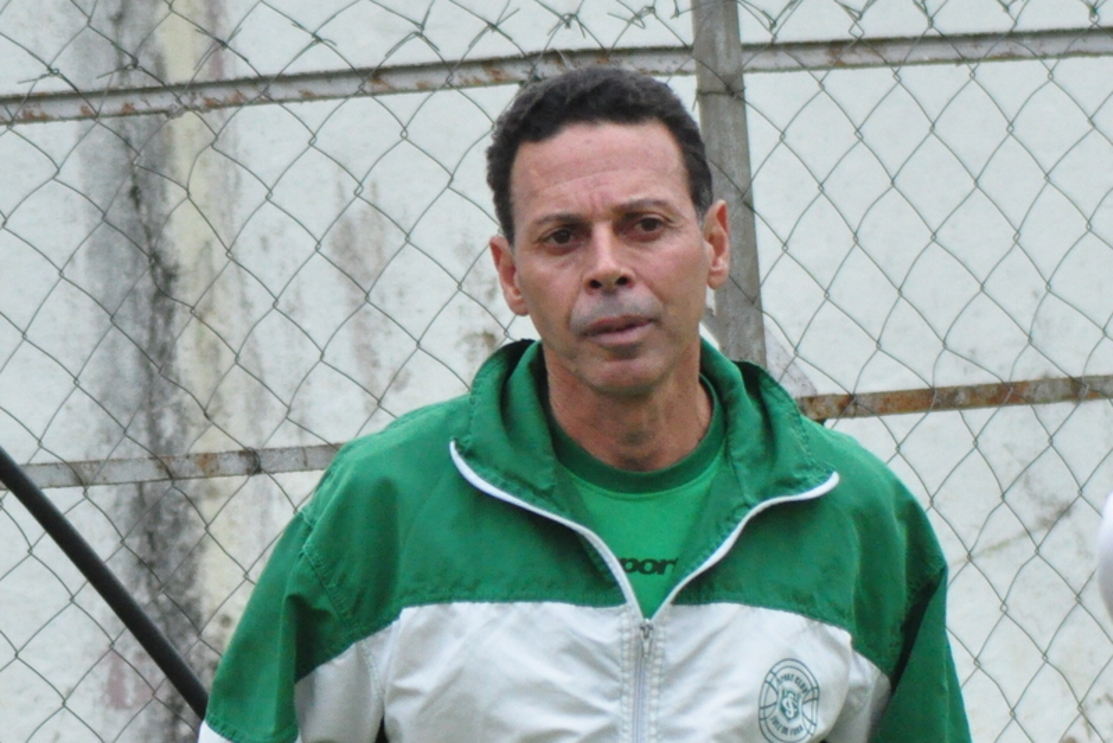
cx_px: 556
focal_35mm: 315
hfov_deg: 6.5
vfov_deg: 4.4
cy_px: 372
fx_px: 9742
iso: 2000
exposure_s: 1/500
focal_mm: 210
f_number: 13
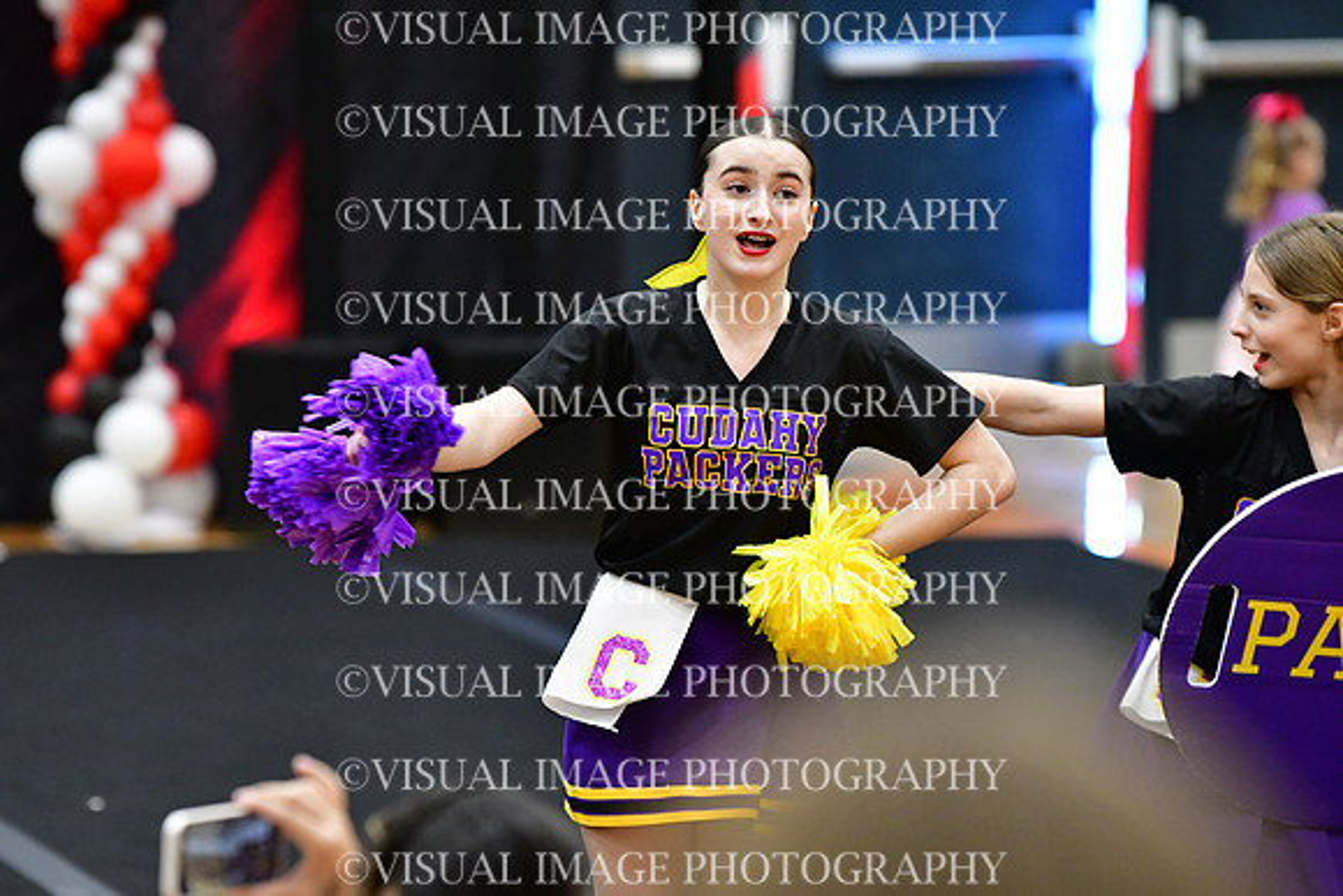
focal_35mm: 277
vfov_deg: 5.0
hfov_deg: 7.4
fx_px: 10336
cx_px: 672
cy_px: 448
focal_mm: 185
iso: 5000
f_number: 3.5
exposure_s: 1/500
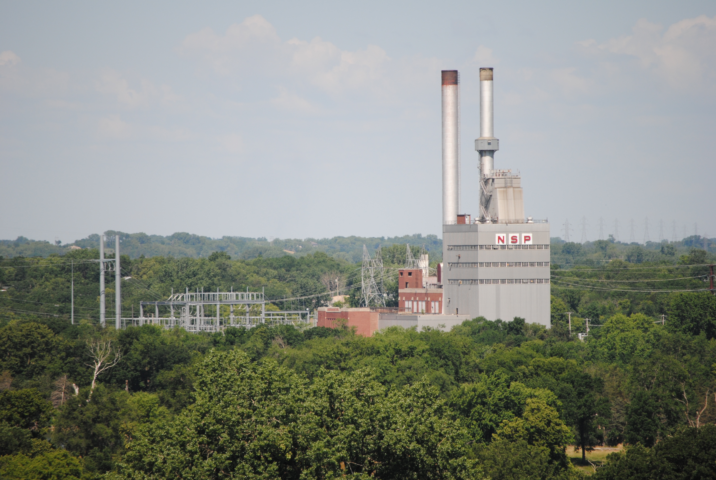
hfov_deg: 6.9
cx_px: 358
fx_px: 5974
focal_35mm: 300
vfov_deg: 4.6
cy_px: 240
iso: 200
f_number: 5.6
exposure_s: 1/800
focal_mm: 200
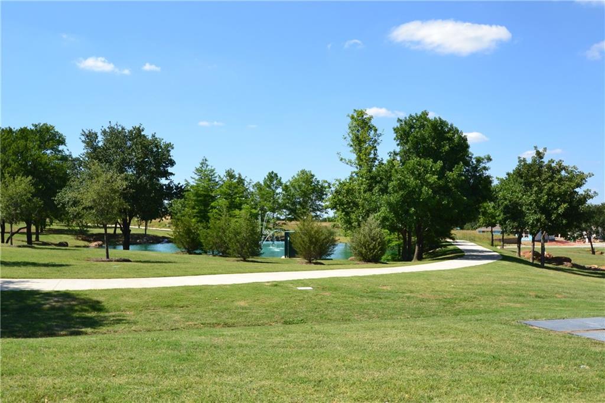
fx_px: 605
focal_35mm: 36
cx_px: 302
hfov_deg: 53.1
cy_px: 202
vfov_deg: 36.8
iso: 400
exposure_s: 1/400
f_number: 11
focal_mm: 24
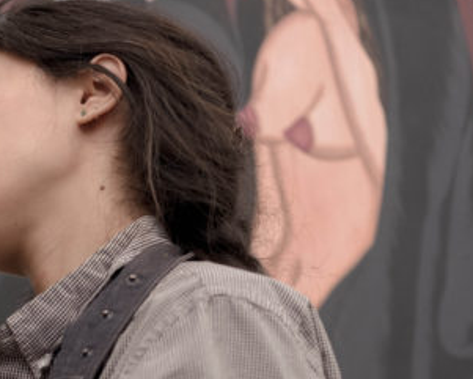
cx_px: -96
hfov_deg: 11.4
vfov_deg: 9.0
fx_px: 2325
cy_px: 593
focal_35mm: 166
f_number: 4
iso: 500
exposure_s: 1/125
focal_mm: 63
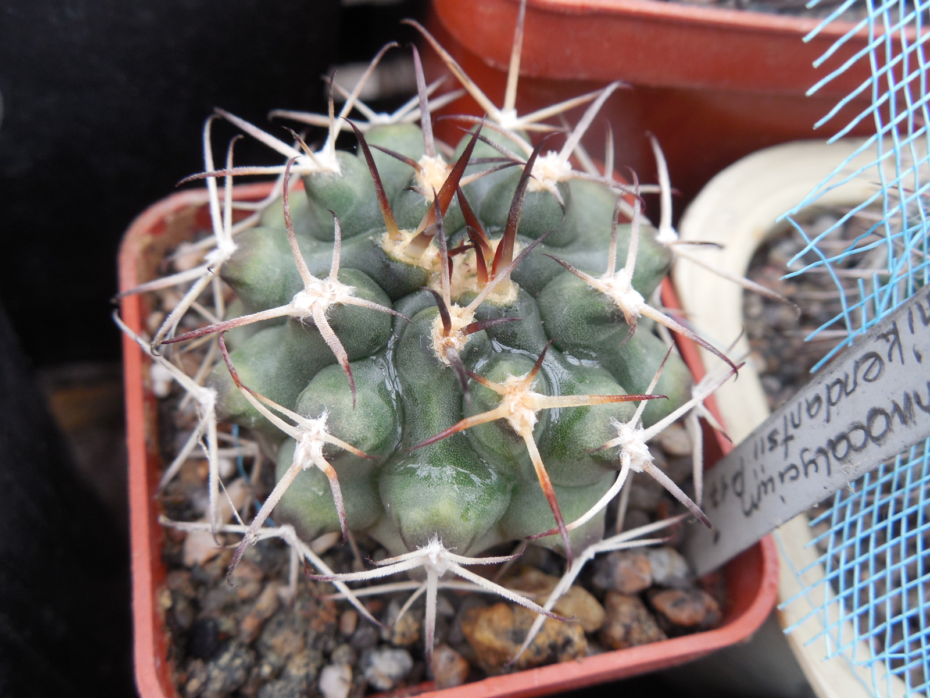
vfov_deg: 45.4
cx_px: 465
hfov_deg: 58.4
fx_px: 833
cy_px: 349
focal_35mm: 31
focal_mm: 5.6
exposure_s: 1/60
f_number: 3.6
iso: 125
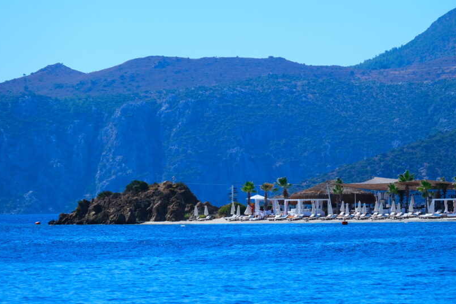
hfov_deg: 8.0
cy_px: 143
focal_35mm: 257
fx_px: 3254
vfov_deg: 5.3
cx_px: 272
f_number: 5.6
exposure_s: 1/800
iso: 160
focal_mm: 135
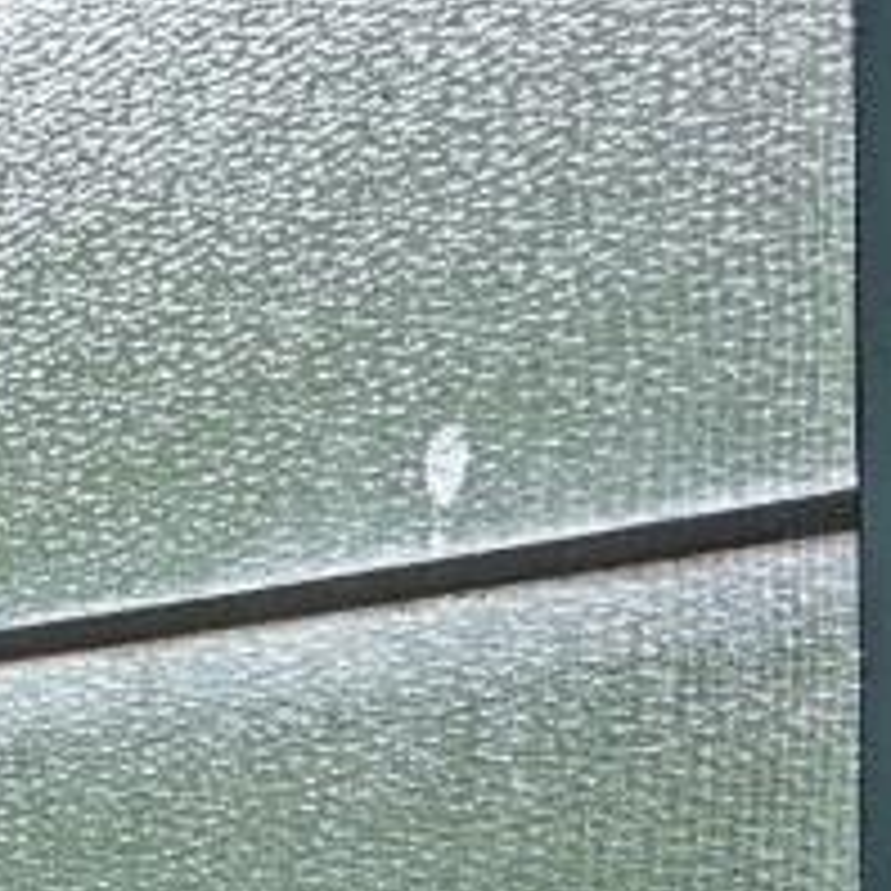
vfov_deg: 17.8
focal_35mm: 90
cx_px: -2012
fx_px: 2621
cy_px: 1224
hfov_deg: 10.4
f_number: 5
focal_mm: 14
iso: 200
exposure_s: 1/100
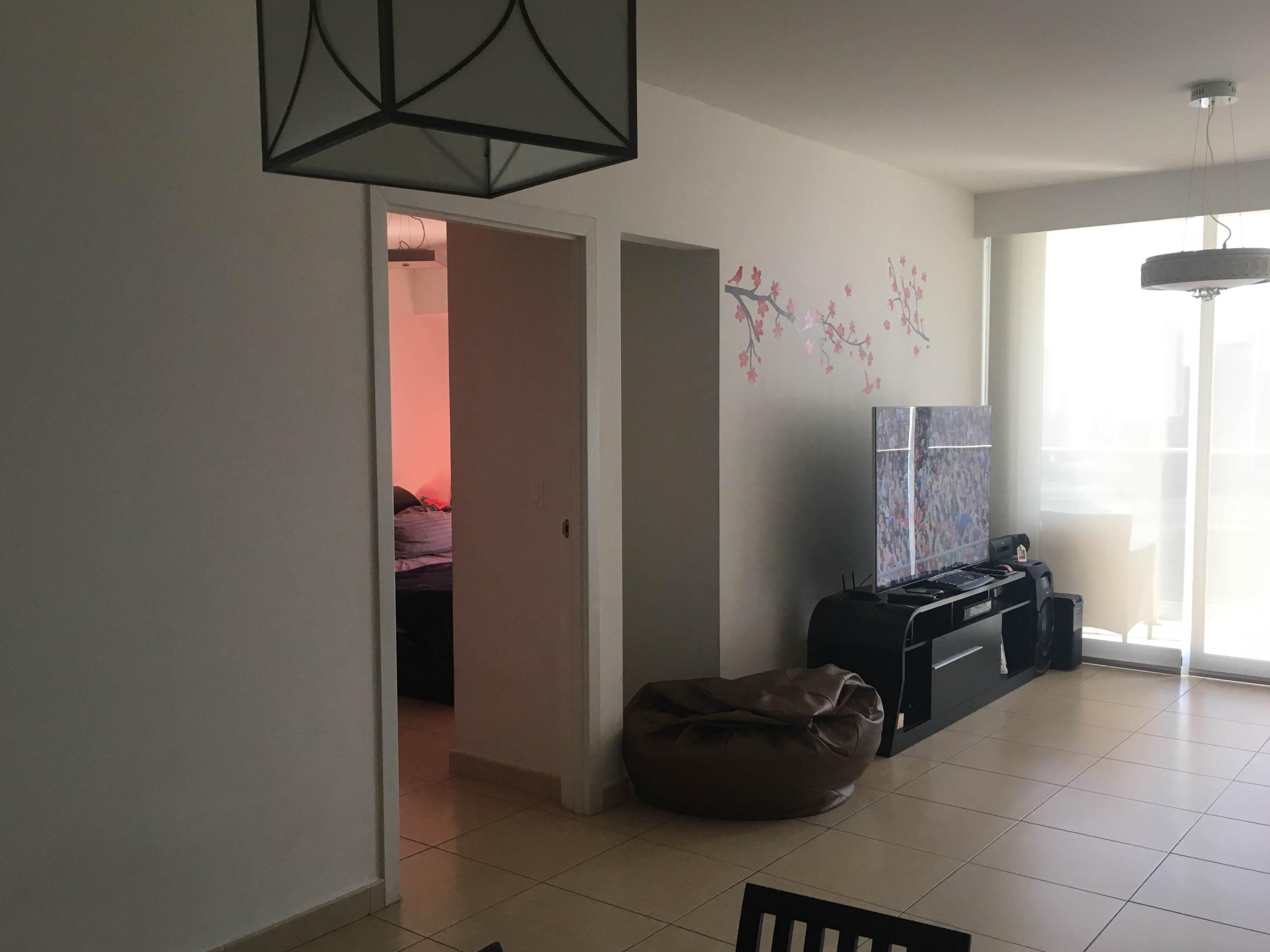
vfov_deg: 44.1
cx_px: 596
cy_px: 495
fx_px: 1174
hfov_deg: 56.8
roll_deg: +0.8
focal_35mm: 32
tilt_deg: -3.7
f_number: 2.2
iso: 40
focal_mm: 4.15
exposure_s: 1/33
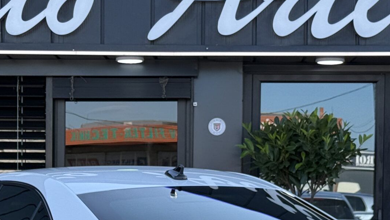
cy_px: 237
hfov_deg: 17.0
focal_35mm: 126
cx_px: 126
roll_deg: -0.6
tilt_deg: -1.7
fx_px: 1303
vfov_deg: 9.5
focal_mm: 6.76
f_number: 1.78
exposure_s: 1/1203
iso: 80
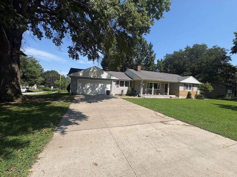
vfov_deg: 81.7
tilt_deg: -0.3
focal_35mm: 15
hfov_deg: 98.2
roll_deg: -1.3
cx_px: 121
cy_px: 90
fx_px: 103
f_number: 2.2
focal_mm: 2.22
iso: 50
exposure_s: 1/1832
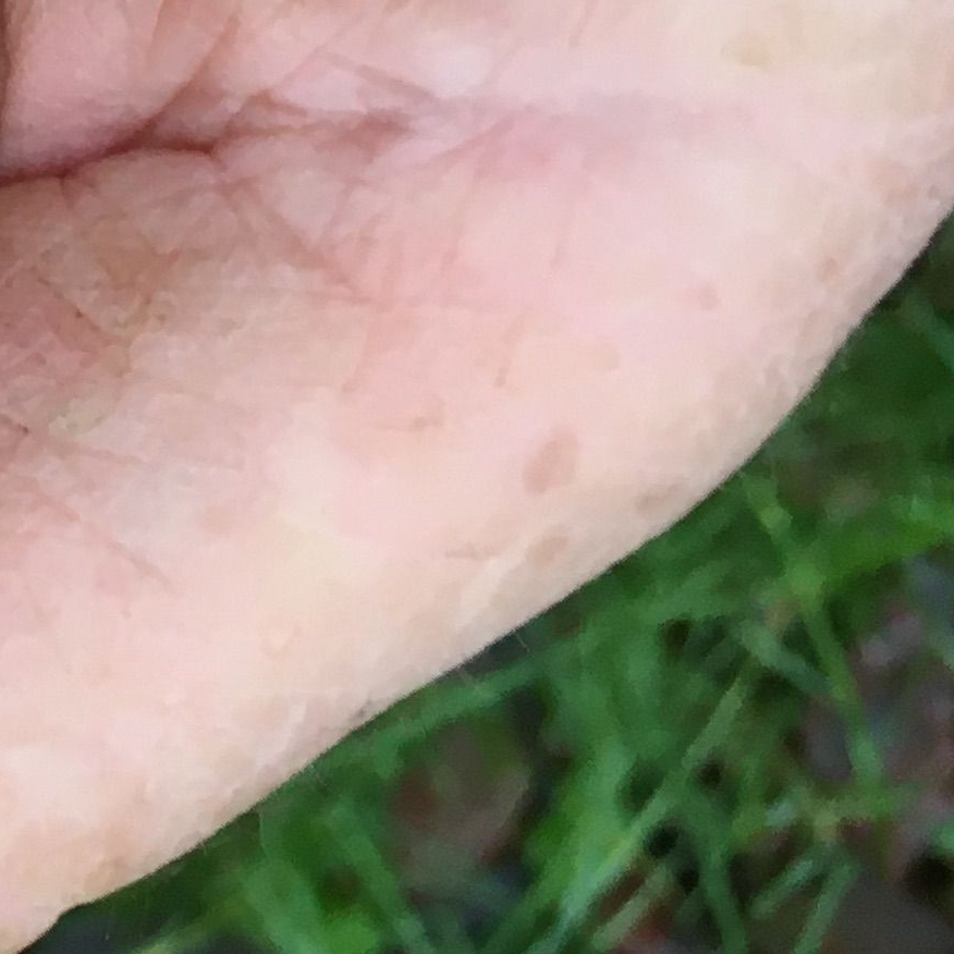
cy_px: -8
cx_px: -955
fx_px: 3679
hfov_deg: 12.9
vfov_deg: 14.5
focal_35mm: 118
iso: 64
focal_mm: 4.15
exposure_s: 1/33
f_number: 2.2
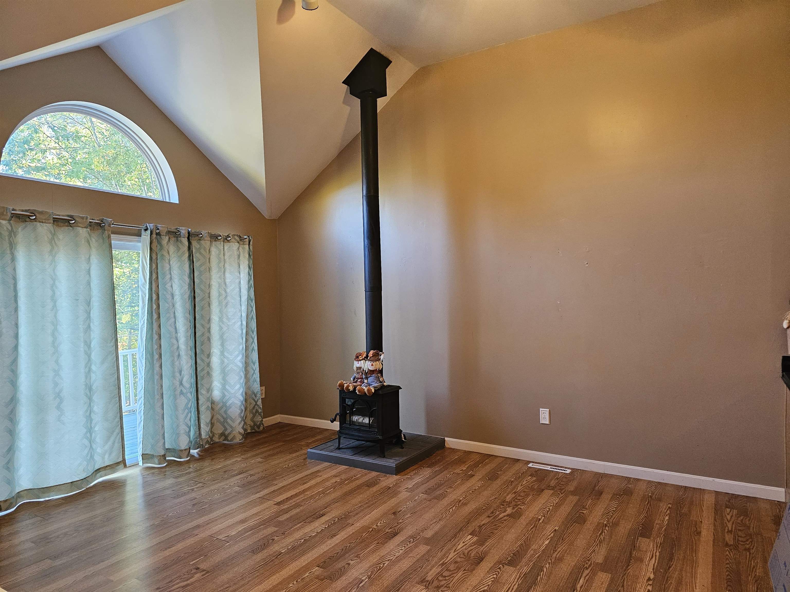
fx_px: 525
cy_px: 296
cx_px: 395
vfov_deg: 58.9
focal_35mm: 23
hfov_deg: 73.9
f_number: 1.7
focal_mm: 6.3
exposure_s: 1/120
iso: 800
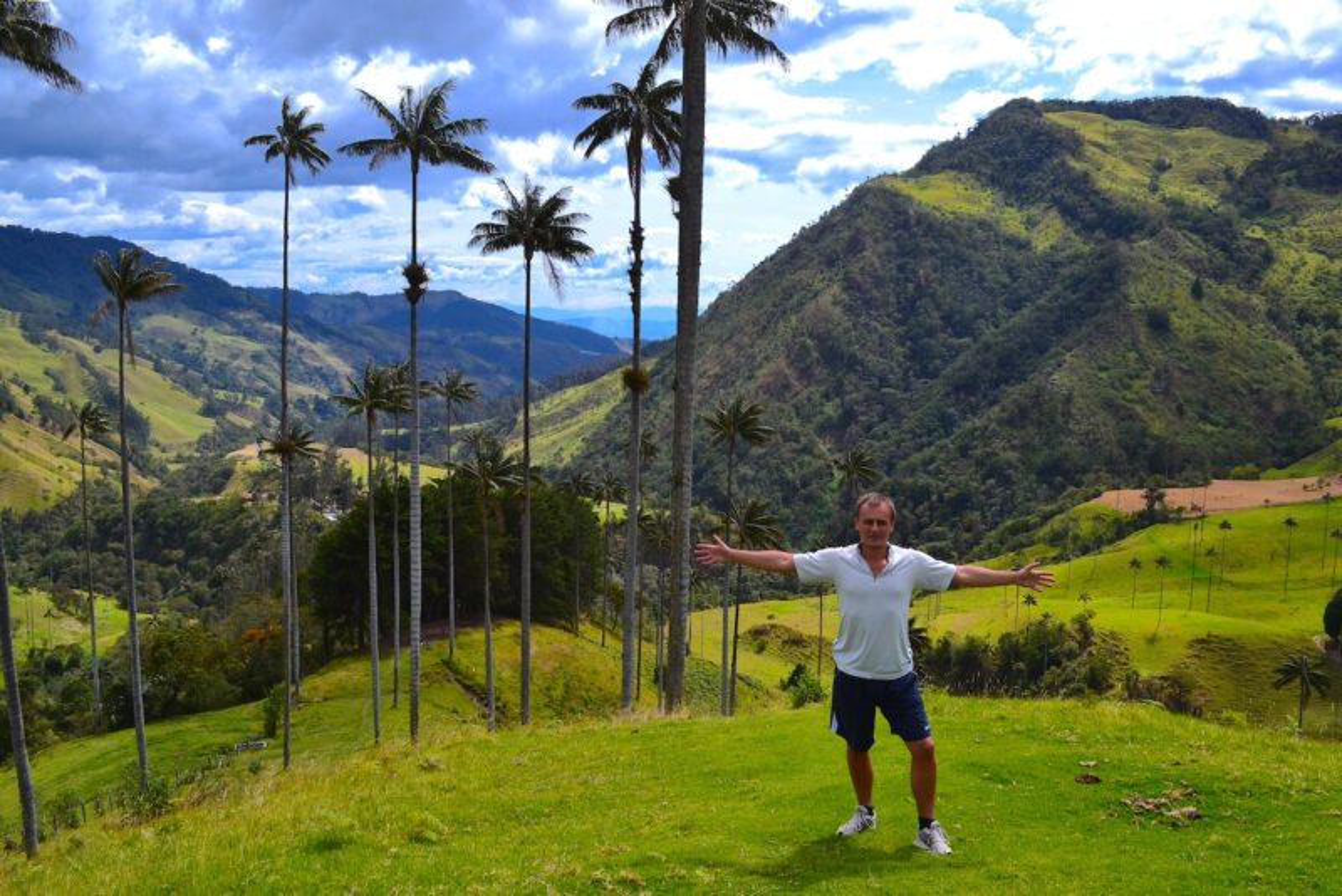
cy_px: 448
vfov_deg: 43.6
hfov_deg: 61.9
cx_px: 671
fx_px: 1119
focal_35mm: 30
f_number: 11
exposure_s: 1/400
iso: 400
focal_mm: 20
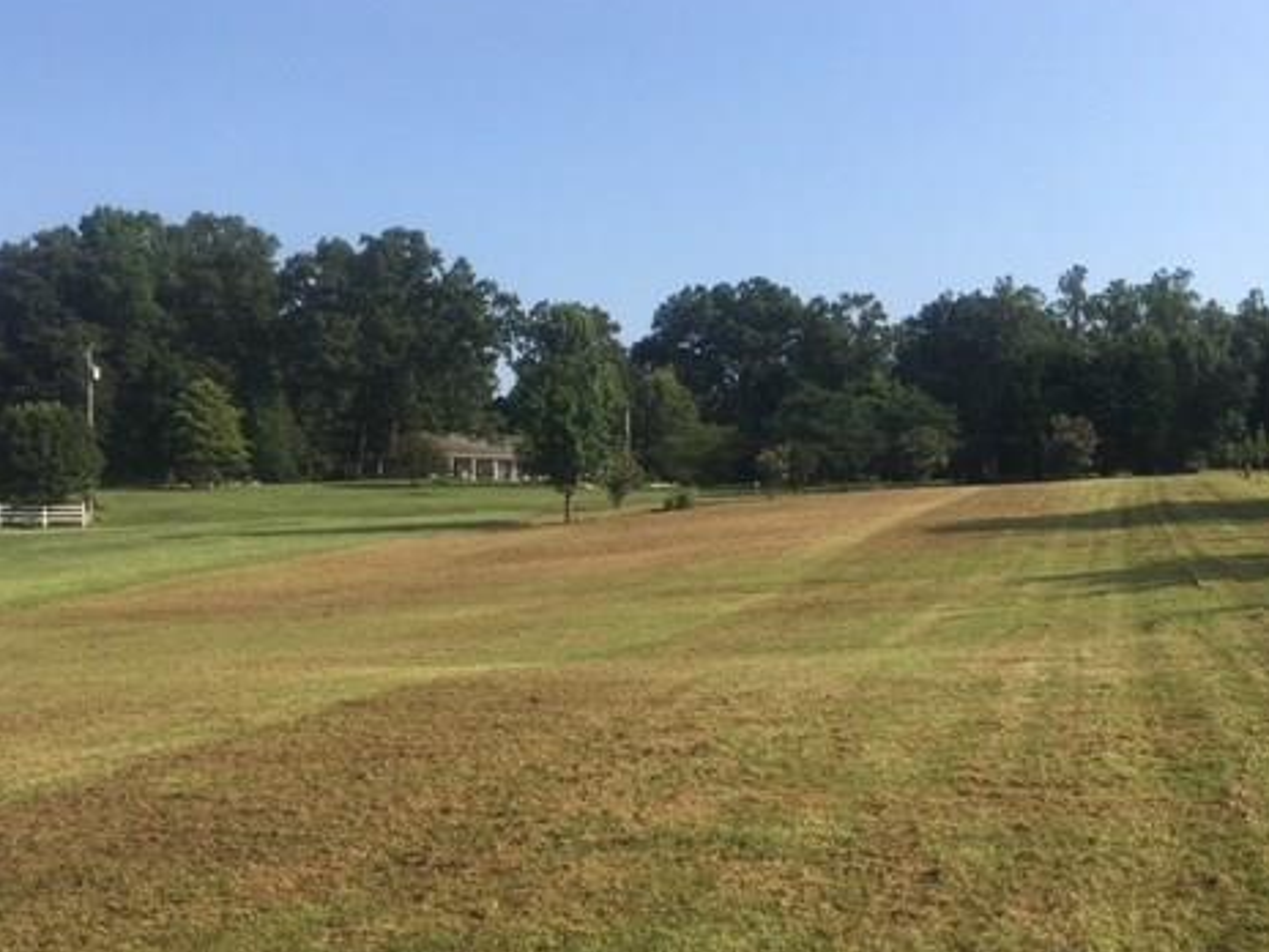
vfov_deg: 35.8
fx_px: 1466
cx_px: 826
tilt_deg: +0.1
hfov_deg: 46.2
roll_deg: -0.7
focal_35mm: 40
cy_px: 583
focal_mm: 4.15
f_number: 2.2
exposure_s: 1/1479
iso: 25
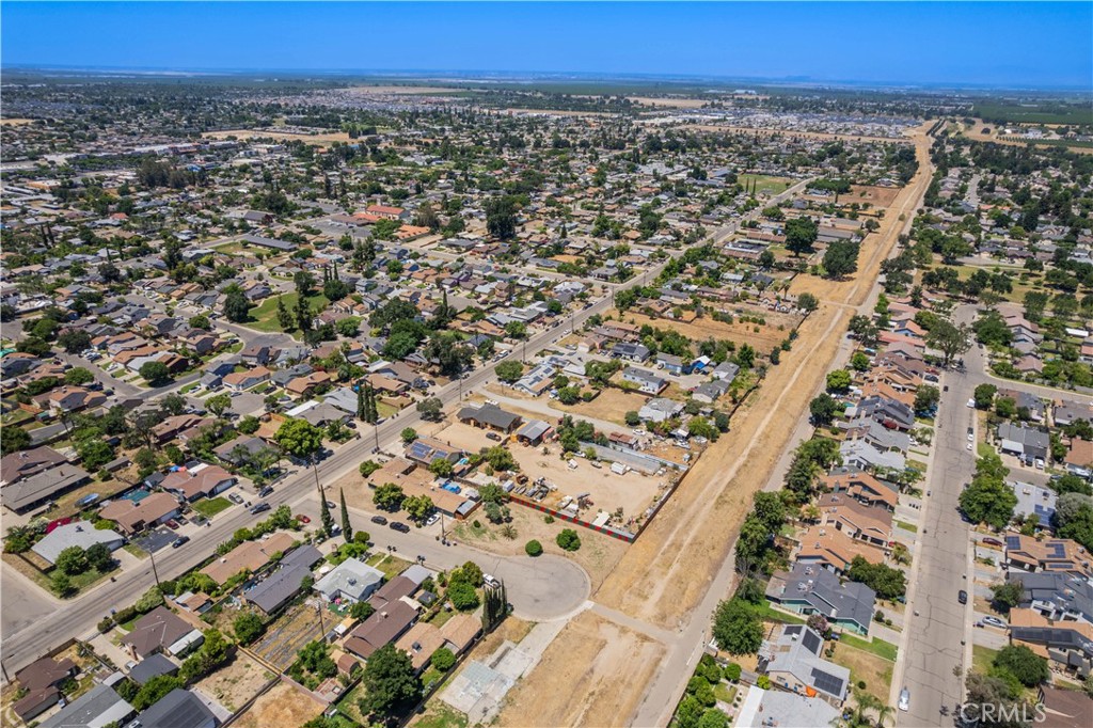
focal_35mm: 22
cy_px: 364
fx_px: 668
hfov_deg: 78.6
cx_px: 546
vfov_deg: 57.2
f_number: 2.8
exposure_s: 1/2000
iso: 110
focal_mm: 8.38
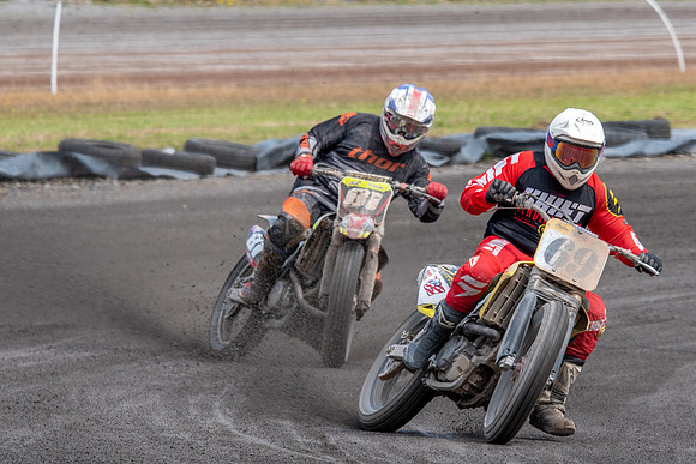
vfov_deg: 1.7
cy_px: 258
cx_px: 469
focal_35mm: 811
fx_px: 15687
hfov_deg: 2.5
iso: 200
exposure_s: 1/320
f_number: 8
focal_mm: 440
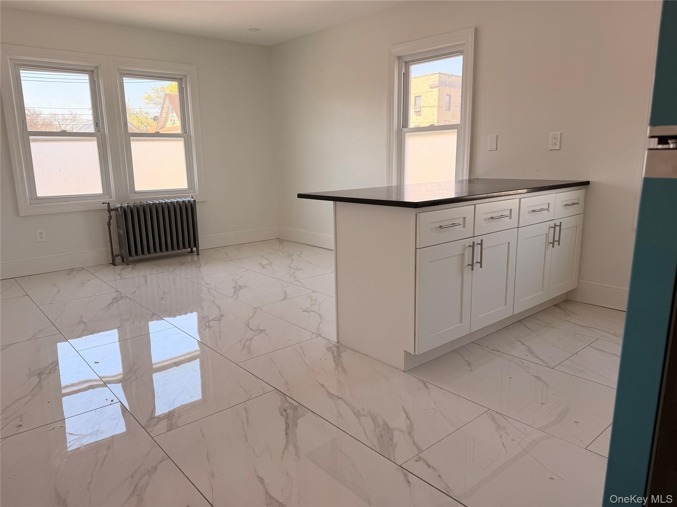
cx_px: 338
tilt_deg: -12.2
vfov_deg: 56.8
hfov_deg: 71.6
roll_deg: +1.1
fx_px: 469
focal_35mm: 24
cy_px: 254
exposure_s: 1/344
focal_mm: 6.76
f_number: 1.78
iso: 100
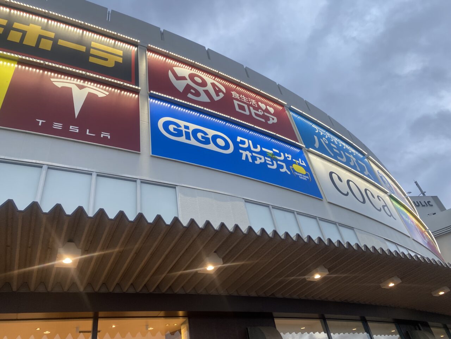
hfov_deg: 67.3
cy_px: 170
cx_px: 226
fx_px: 339
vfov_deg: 53.1
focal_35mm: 26
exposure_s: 1/100
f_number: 1.8
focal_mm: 4.25
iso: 64
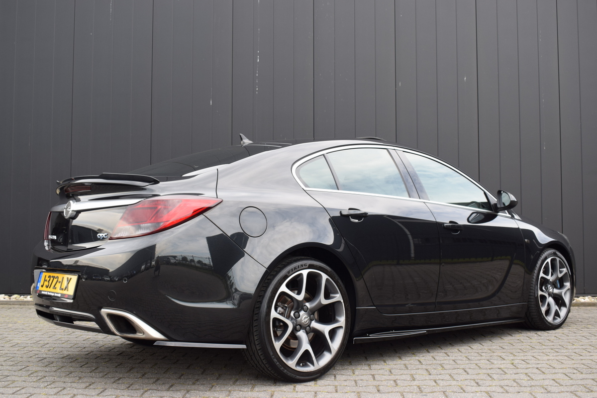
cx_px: 298
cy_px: 199
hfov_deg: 47.9
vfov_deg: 33.0
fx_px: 672
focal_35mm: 40
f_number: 6.3
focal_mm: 27
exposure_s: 1/160
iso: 400
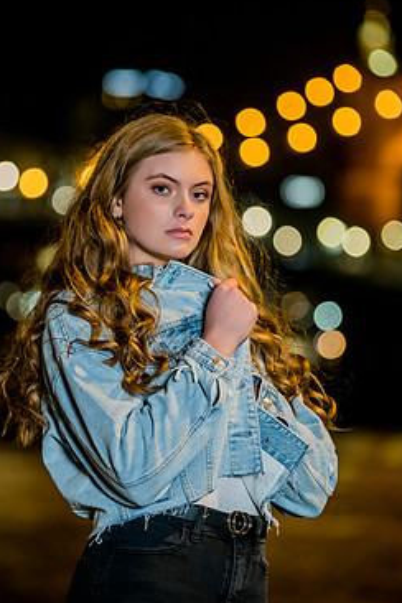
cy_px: 267
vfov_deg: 12.4
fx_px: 2780
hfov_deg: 8.3
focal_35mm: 166
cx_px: 191
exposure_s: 1/80
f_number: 2.8
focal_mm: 135
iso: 2000
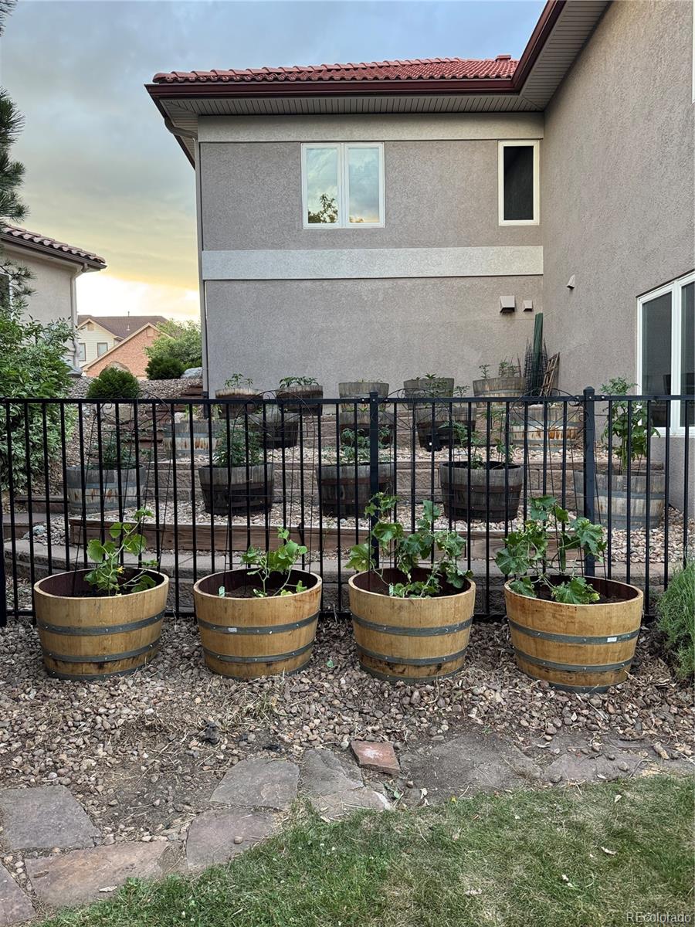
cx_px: 348
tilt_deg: -3.1
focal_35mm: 24
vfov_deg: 71.6
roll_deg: +0.9
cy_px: 464
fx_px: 642
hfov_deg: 56.8
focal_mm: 6.76
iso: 200
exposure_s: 1/114
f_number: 1.78
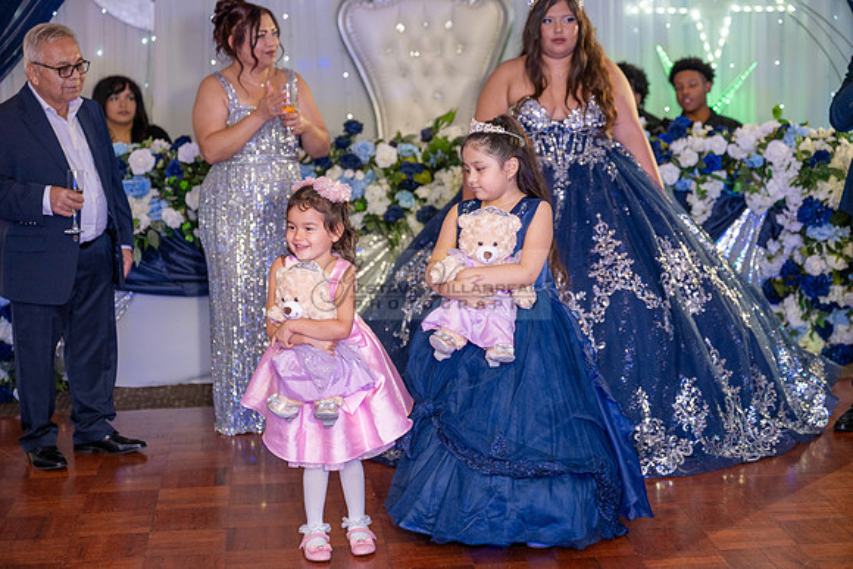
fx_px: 1659
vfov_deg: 19.5
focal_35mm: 70
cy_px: 284
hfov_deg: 28.8
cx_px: 426
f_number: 2.8
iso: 1250
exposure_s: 1/200
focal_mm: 70
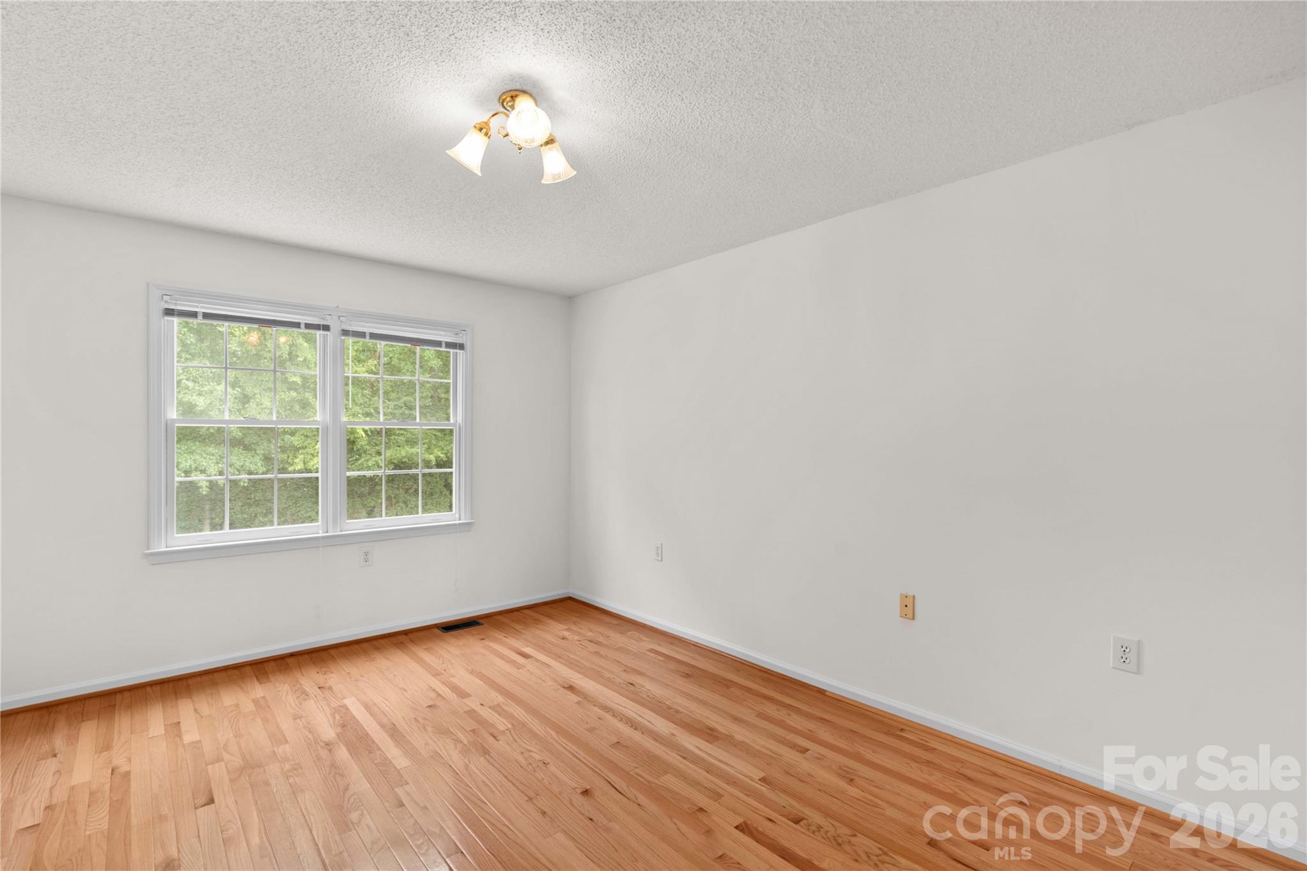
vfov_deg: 73.7
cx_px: 654
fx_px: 581
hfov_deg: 96.7
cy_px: 436
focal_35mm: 16
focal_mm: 16
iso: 100
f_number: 8
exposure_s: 1/4
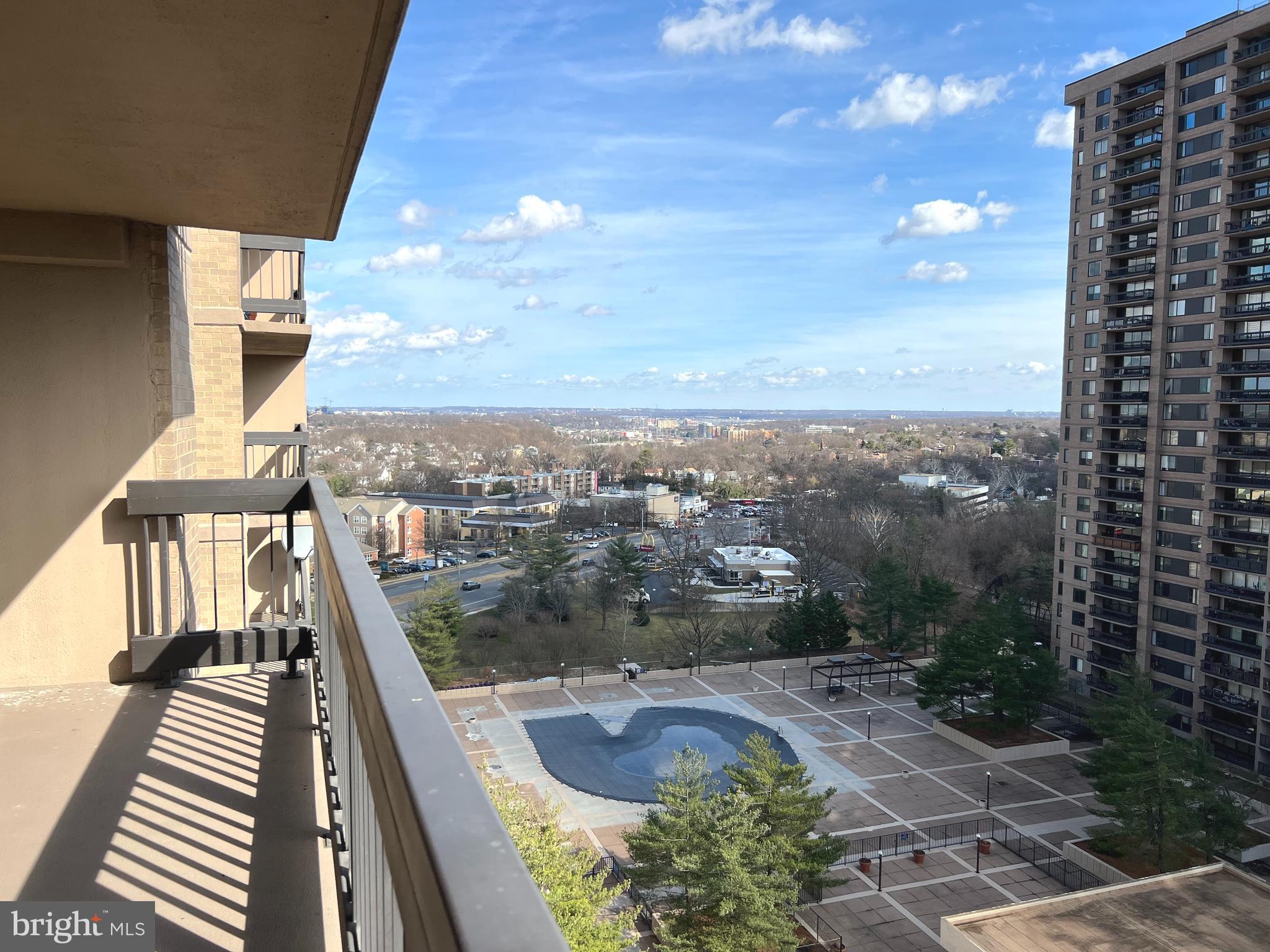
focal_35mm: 26
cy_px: 476
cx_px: 635
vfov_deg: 53.1
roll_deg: +0.5
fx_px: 954
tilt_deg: -3.3
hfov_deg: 67.3
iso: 50
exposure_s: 1/4115
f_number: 1.5
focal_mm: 5.7
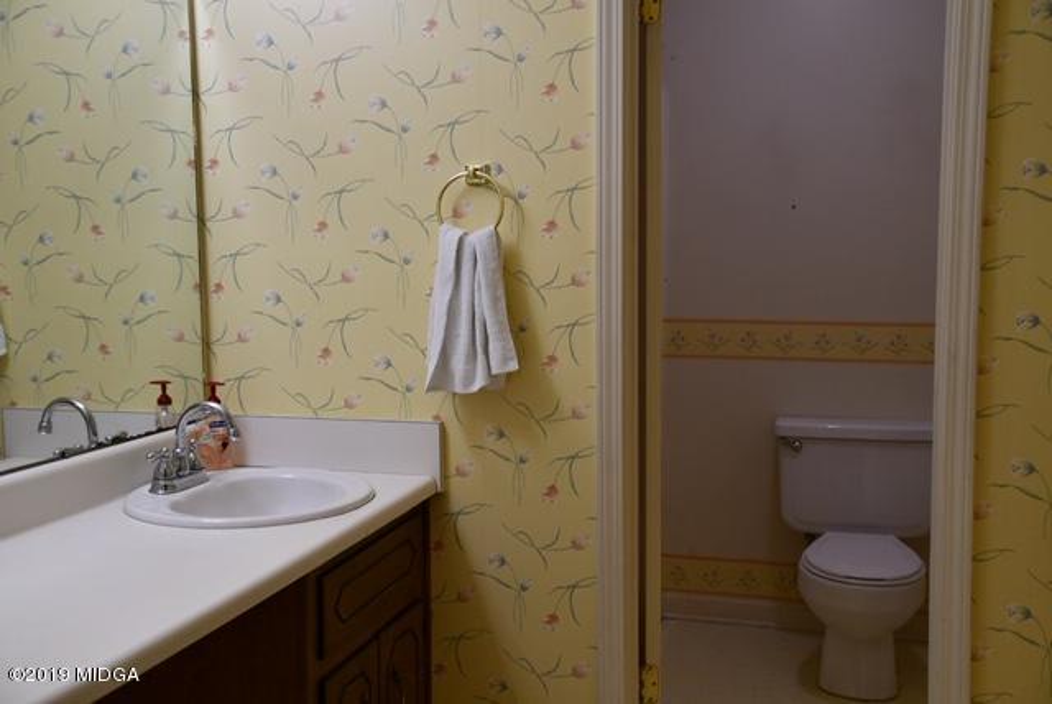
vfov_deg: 34.3
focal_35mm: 39
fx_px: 1141
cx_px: 526
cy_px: 352
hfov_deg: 49.5
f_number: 3.8
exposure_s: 1/250
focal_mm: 26
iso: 640
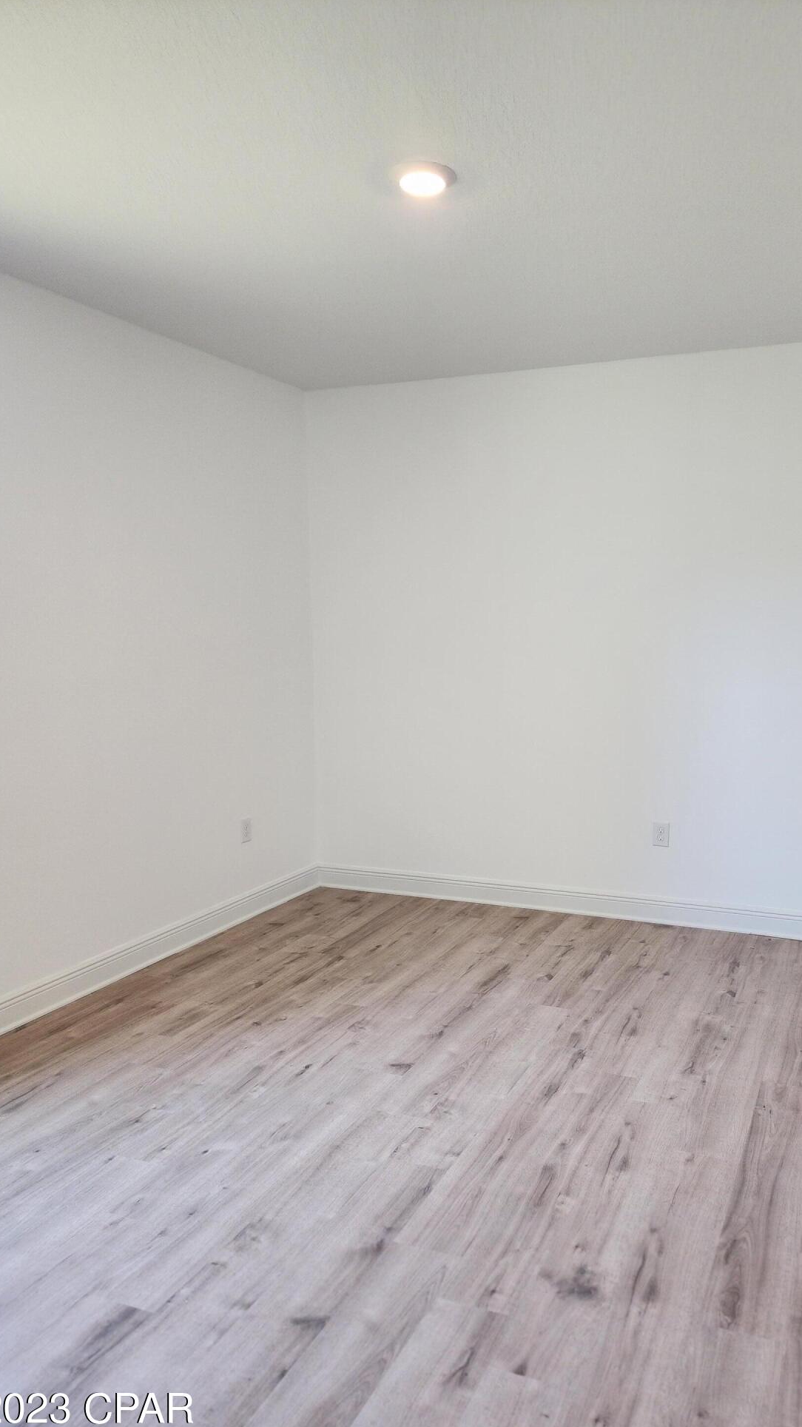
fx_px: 983
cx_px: 500
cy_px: 736
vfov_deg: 71.9
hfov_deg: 44.0
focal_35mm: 26
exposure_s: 1/120
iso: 160
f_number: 1.8
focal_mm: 6.4
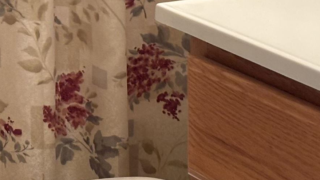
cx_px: -7
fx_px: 1680
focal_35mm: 198
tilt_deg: -15.9
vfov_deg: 6.1
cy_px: 130
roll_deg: +1.8
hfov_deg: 10.8
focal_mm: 5.96
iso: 125
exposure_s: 1/60
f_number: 1.6
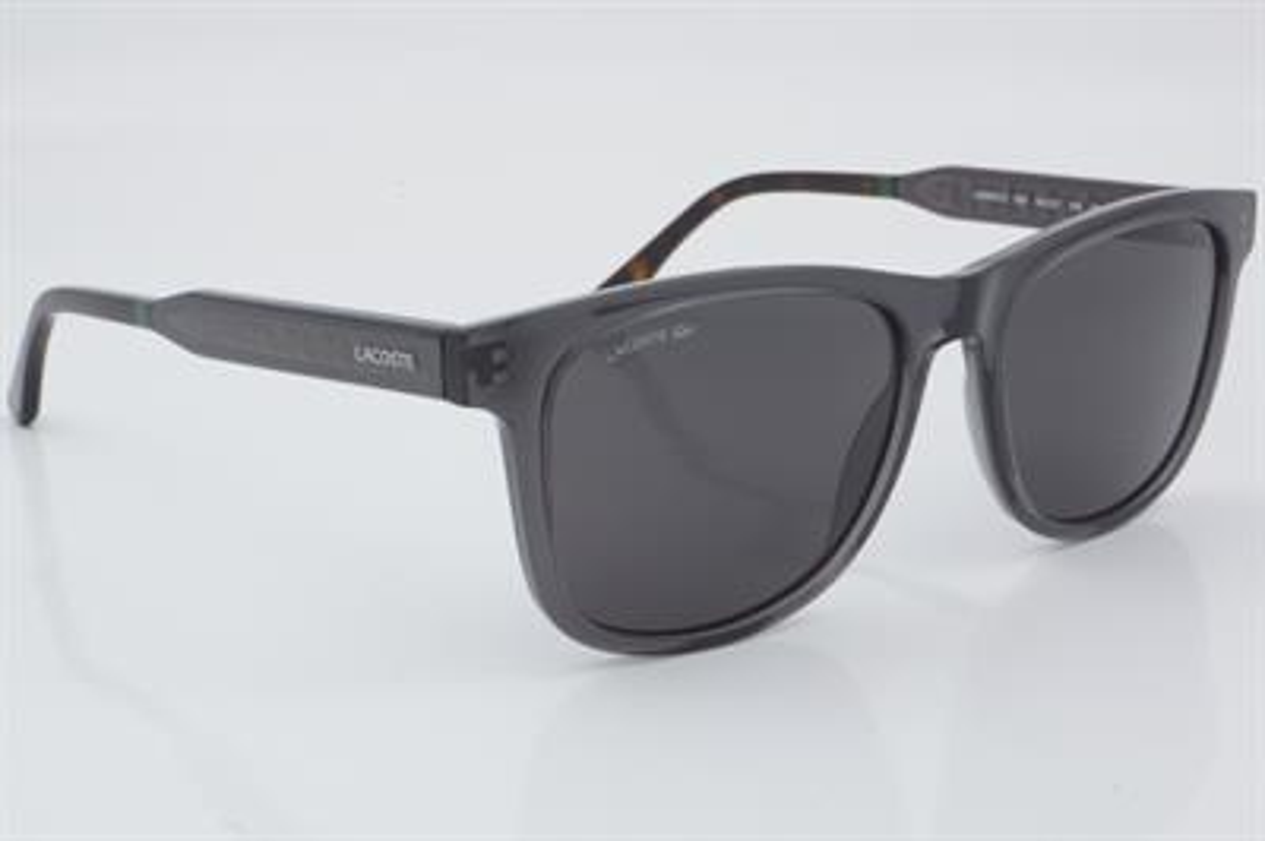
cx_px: 632
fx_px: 2633
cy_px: 420
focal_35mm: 75
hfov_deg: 27.0
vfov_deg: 18.2
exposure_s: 1/3
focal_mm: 50
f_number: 32
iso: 100
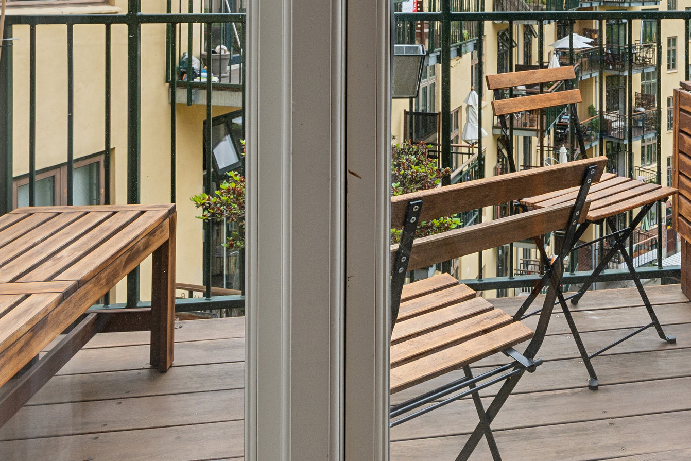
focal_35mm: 38
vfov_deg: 32.1
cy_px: -7
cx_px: 506
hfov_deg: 49.0
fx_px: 729
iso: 400
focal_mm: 17
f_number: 13
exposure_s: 1/160
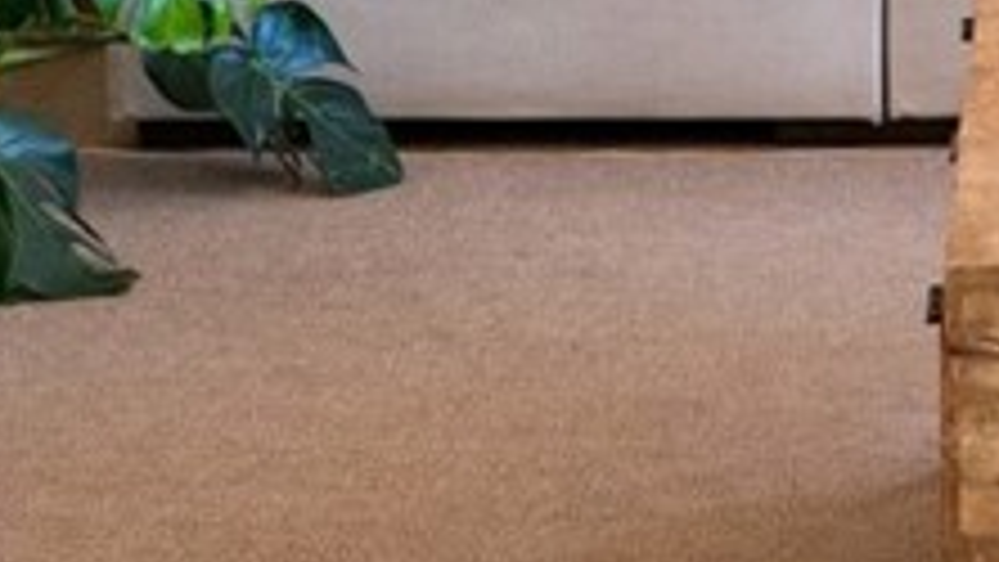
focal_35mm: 174
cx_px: 1048
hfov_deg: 12.2
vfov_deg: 6.6
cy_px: -850
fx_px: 4610
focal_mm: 24
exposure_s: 1/125
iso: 1000
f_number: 6.3
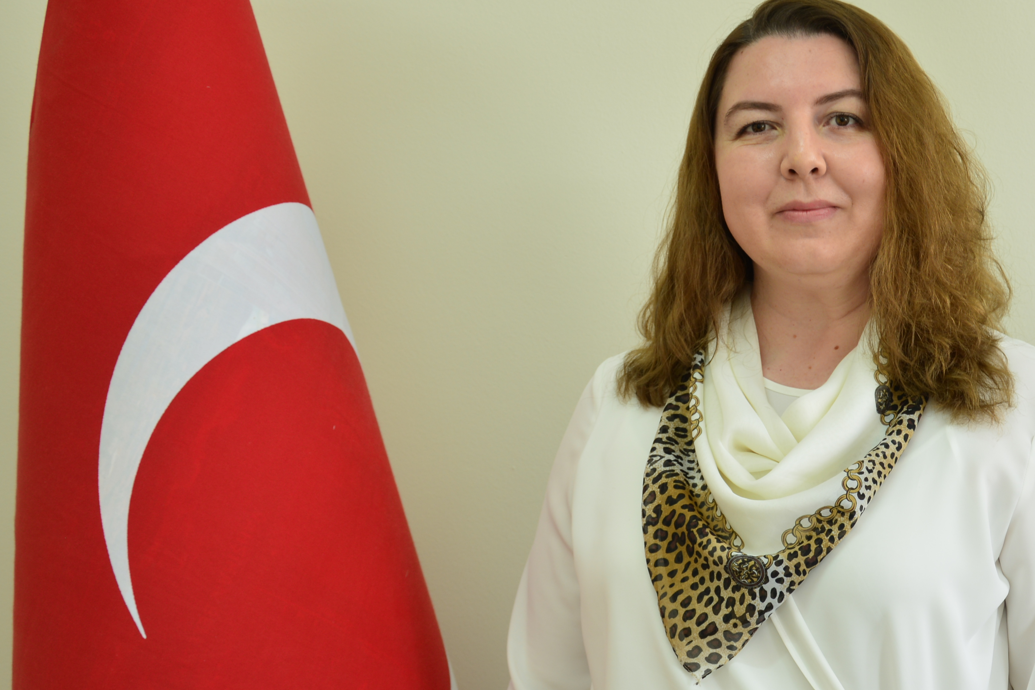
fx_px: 1923
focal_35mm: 67
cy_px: 426
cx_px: 800
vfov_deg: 20.3
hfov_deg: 29.6
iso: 100
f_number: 4
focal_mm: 25
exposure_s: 1/8
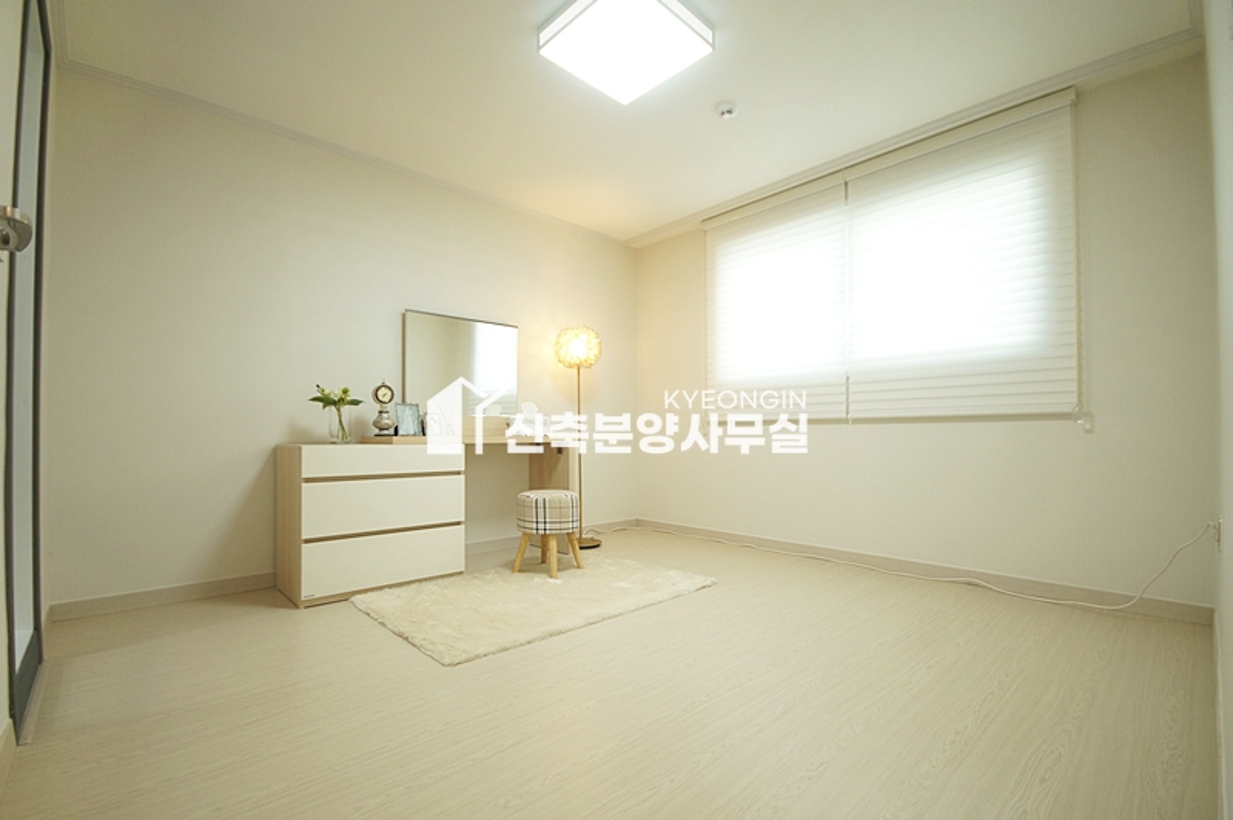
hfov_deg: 100.4
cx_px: 616
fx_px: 513
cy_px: 410
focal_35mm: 15
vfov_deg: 77.2
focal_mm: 10
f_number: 4.5
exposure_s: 1/80
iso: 800
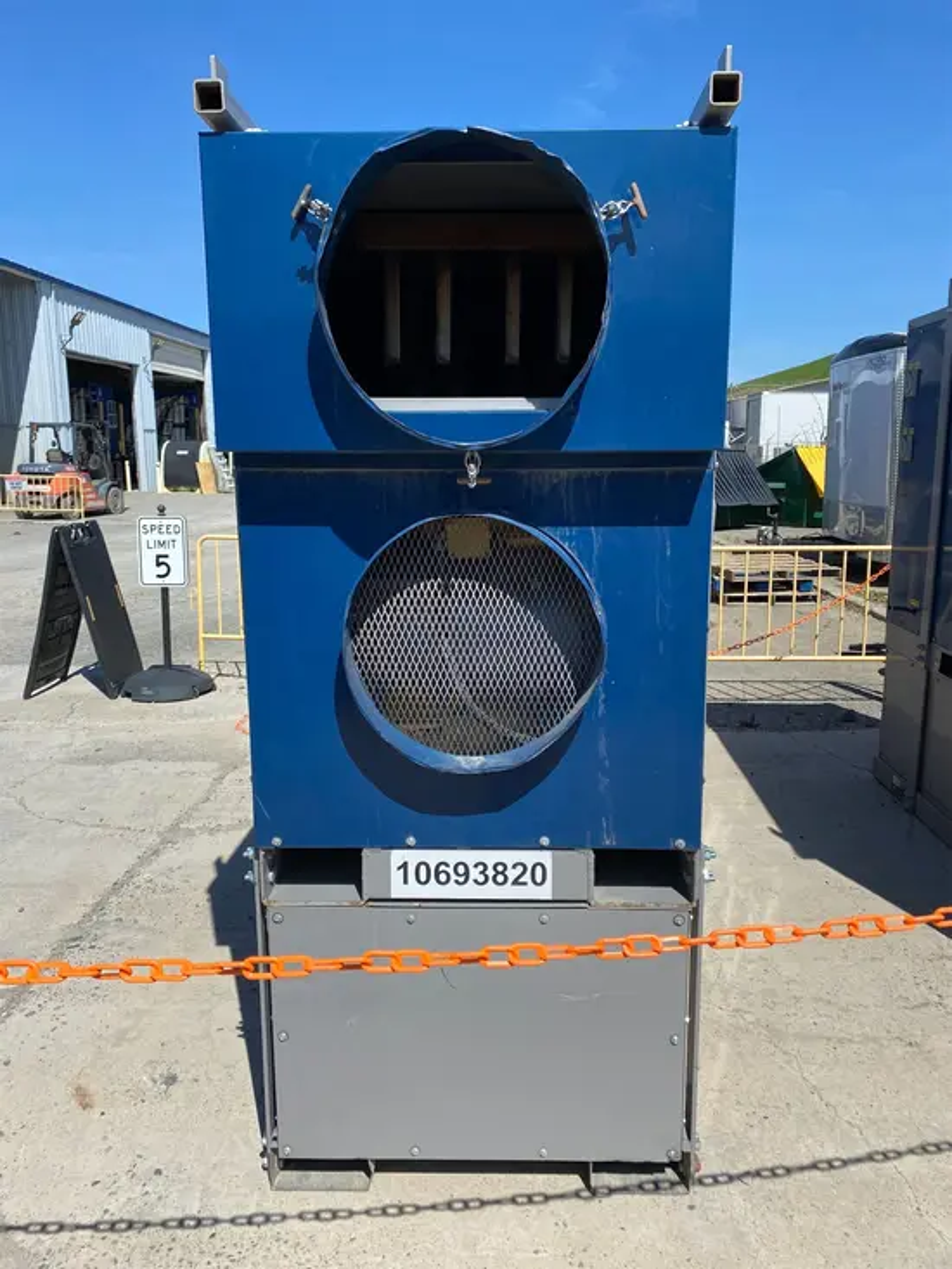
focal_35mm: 26
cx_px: 476
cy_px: 634
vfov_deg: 67.3
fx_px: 953
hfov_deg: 53.1
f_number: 1.8
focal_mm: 4.25
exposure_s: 1/2890
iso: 32
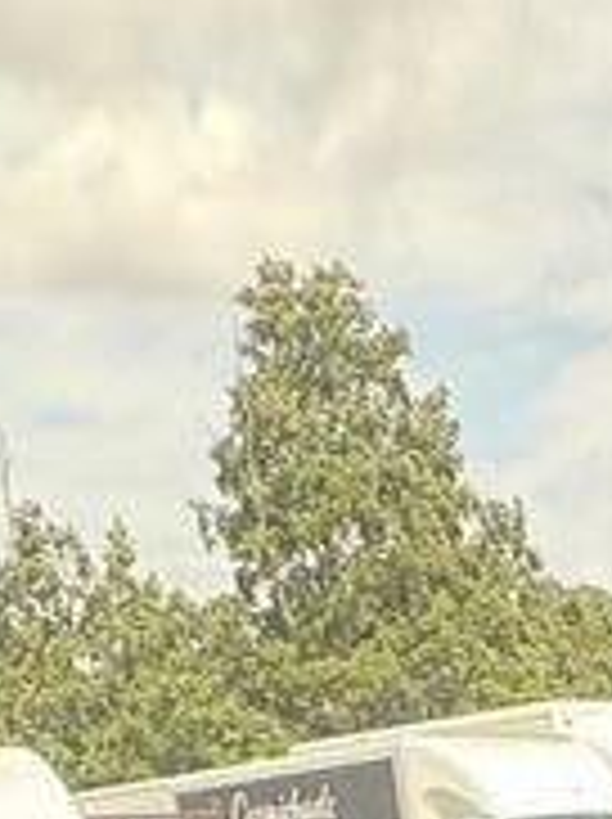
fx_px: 1630
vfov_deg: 15.5
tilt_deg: -33.3
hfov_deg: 20.1
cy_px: 1935
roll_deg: -0.5
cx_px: 716
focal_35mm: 69
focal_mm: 2.22
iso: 125
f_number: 2.2
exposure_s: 1/135
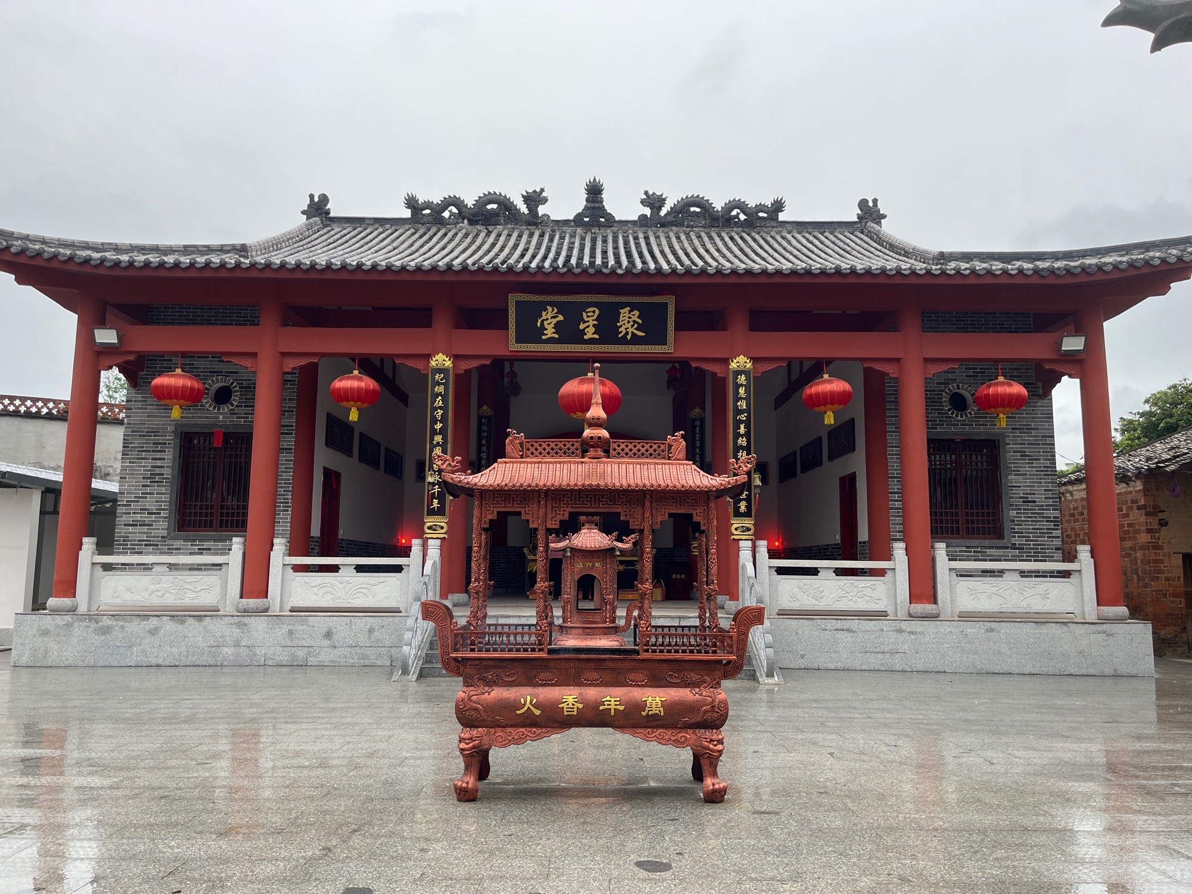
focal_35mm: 26
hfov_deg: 67.3
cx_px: 596
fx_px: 895
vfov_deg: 53.1
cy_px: 447
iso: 40
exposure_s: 1/122
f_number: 1.6
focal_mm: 5.1
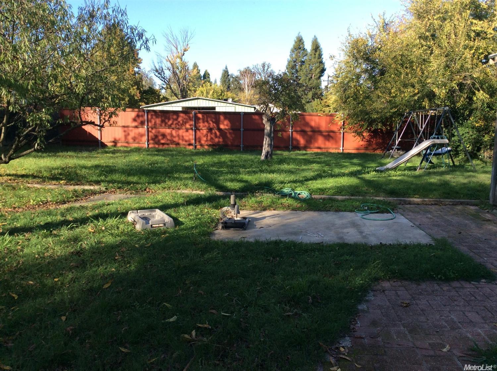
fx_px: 459
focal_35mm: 32
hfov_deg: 56.9
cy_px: 186
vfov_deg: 44.0
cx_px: 248
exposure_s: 1/497
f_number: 2.4
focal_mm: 3.3
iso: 32
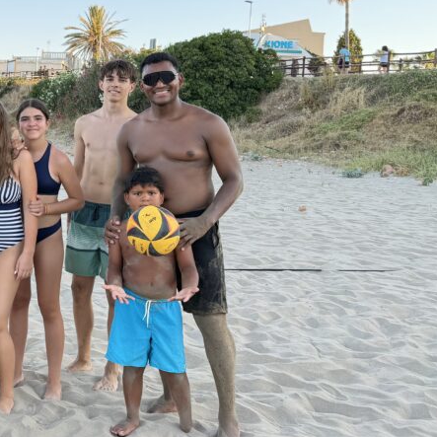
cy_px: 124
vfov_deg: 34.1
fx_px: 700
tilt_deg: +0.4
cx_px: -65
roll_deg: -1.9
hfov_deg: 30.3
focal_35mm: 49
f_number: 1.78
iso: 80
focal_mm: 6.76
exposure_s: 1/267
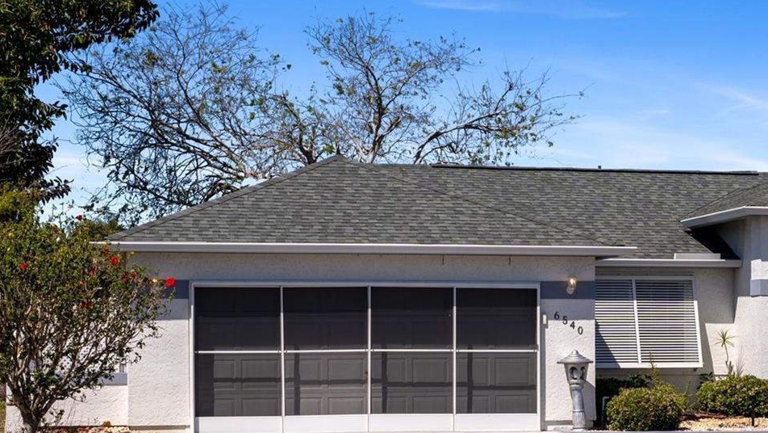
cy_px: 335
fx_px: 1935
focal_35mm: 95
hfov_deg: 22.1
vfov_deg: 12.7
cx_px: 643
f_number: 8
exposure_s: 1/160
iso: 100
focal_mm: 36
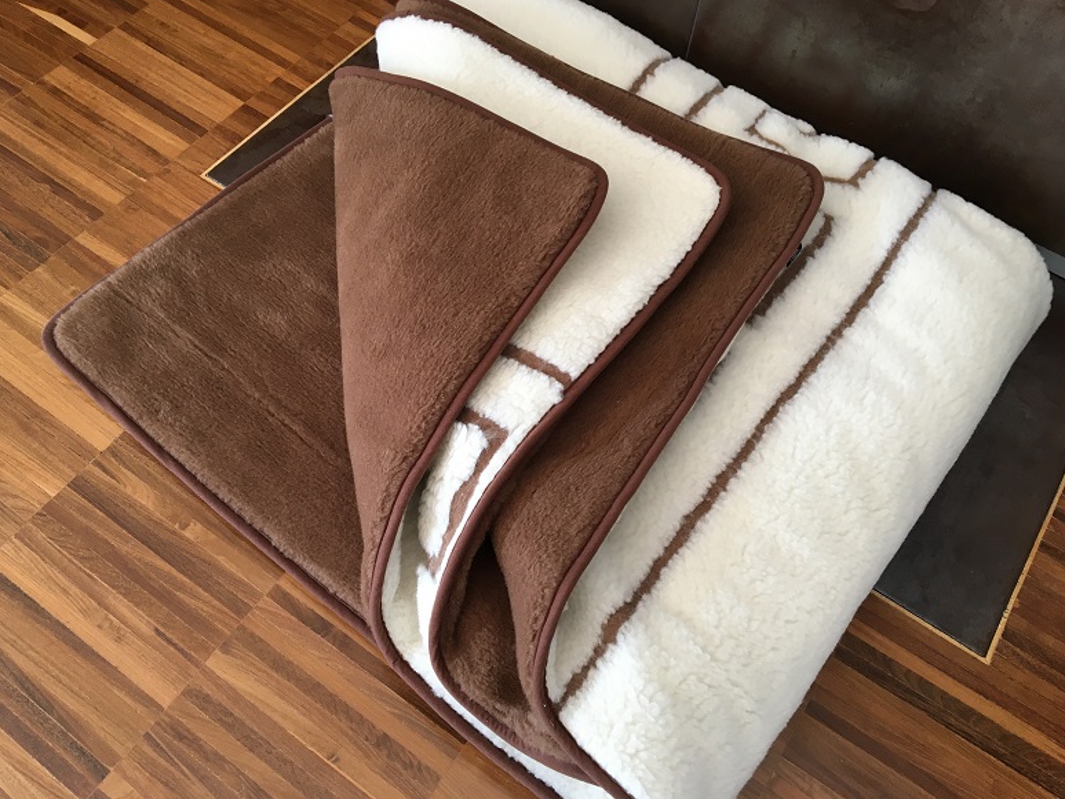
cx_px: 524
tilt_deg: -60.5
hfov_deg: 60.0
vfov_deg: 46.8
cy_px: 397
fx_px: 923
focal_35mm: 30
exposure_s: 1/30
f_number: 2.2
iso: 50
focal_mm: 4.15
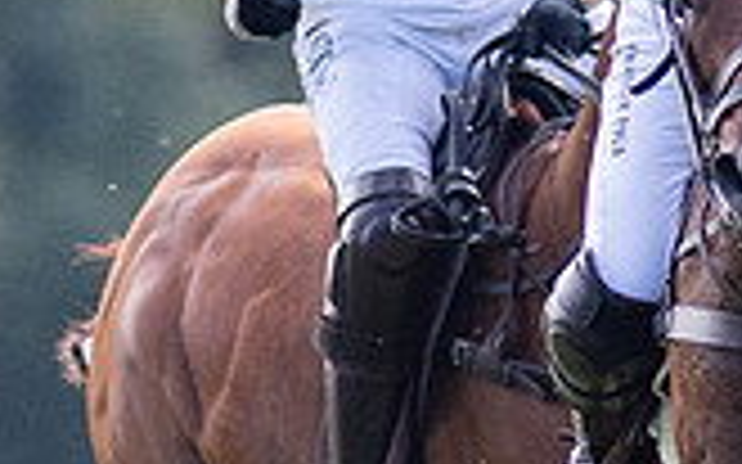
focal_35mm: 4037
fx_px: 81608
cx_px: 1461
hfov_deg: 0.5
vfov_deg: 0.3
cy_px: 245
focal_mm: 300
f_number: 3.2
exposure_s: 1/1600
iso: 400
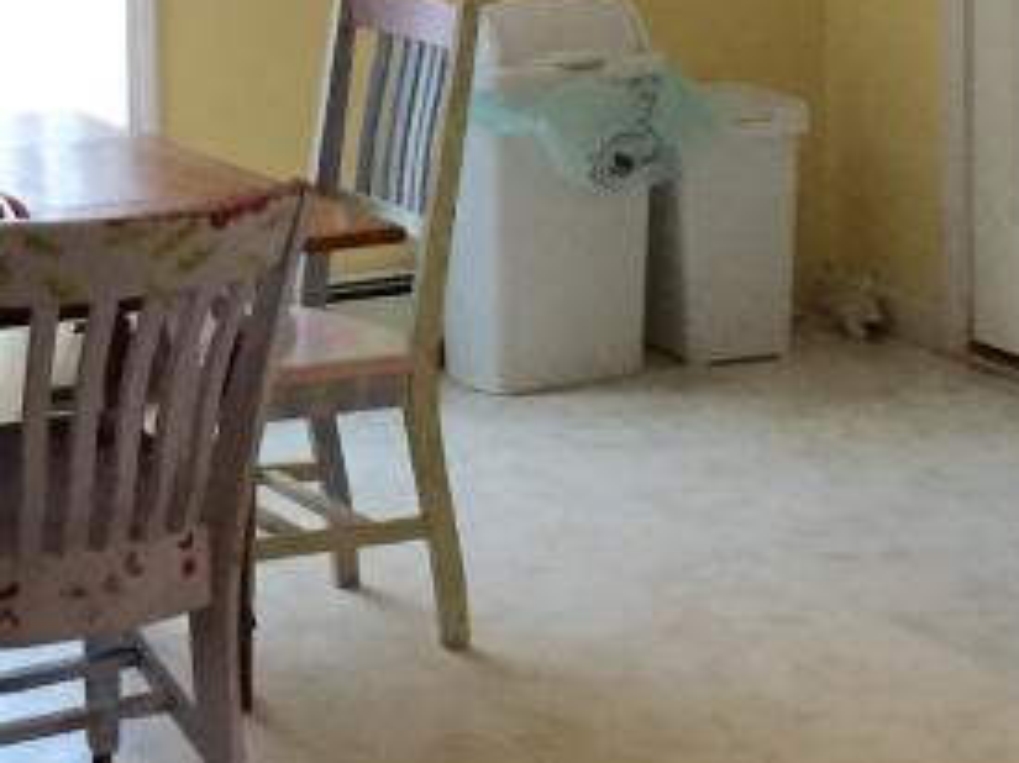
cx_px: 59
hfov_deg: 17.9
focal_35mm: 108
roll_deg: +1.6
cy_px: -219
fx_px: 3178
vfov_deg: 13.2
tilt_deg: -4.3
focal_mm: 4.15
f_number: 2.2
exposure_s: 1/30
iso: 200
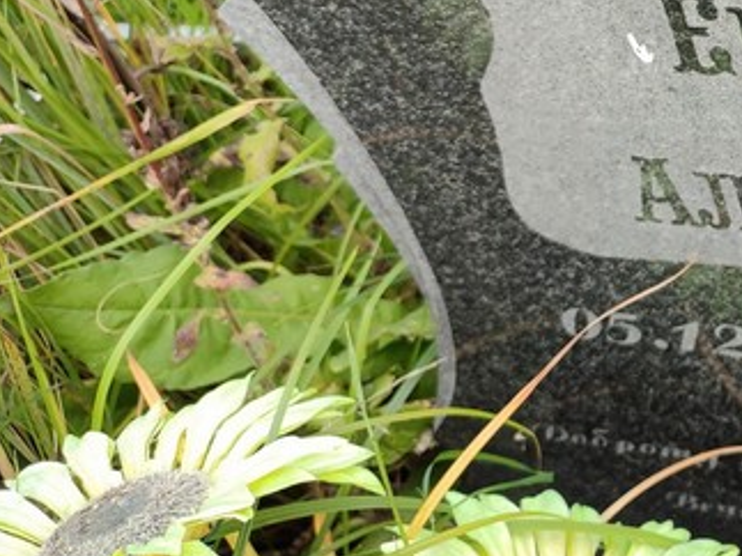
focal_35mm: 62
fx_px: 1328
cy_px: -18
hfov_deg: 27.2
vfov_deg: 22.6
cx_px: 907
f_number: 1.9
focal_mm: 6.04
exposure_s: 1/100
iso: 53
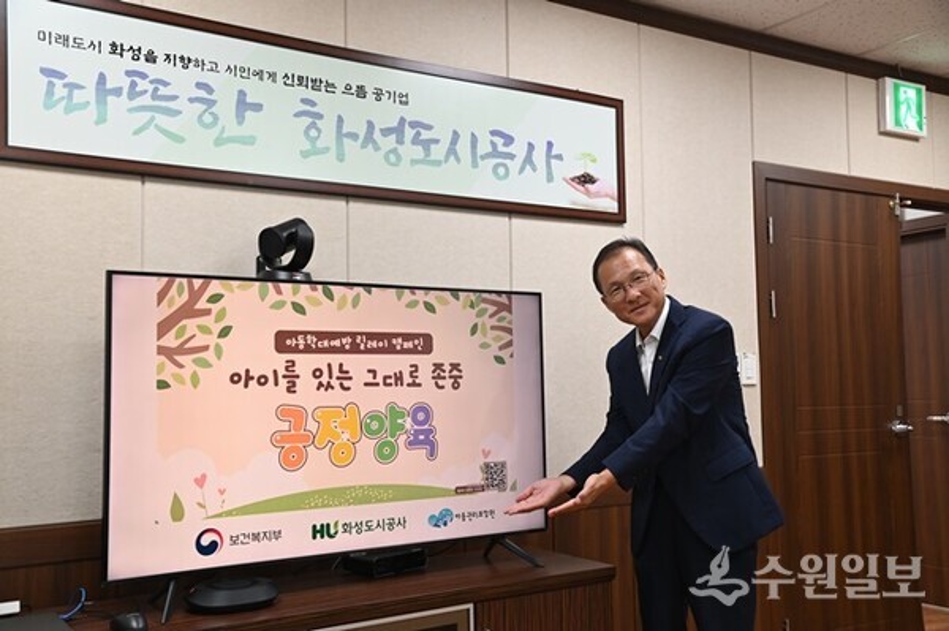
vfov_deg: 35.0
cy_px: 316
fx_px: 1001
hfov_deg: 50.7
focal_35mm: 38
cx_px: 474
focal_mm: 38
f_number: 5.6
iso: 1600
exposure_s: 1/125
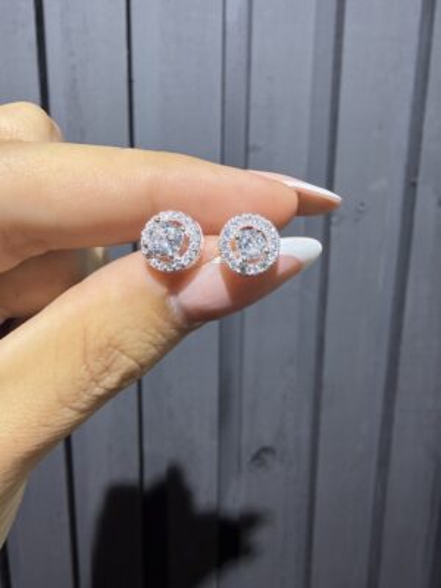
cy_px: 294
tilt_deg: -11.3
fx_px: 408
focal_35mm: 24
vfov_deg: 71.6
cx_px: 220
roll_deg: -0.9
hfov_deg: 56.8
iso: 125
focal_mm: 2.22
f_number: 2.2
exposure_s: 1/100
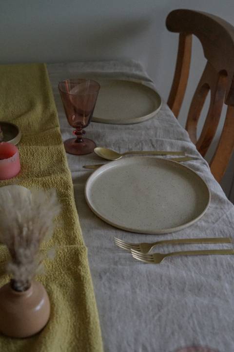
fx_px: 487
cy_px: 176
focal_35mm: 50
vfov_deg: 39.6
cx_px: 117
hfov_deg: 27.0
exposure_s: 1/1000
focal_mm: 50
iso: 6400
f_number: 4.5
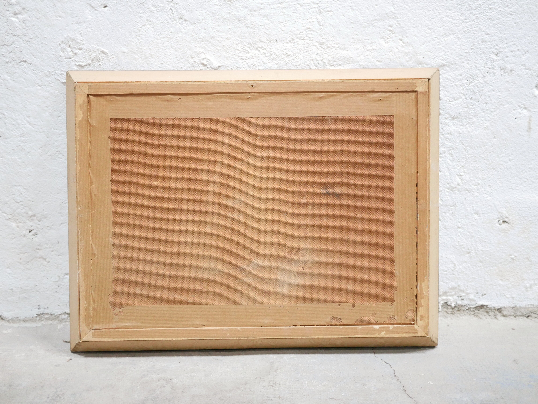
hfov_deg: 46.8
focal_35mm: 40
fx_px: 622
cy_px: 202
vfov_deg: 36.0
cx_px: 269
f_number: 1.7
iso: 2000
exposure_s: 1/60
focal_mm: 20
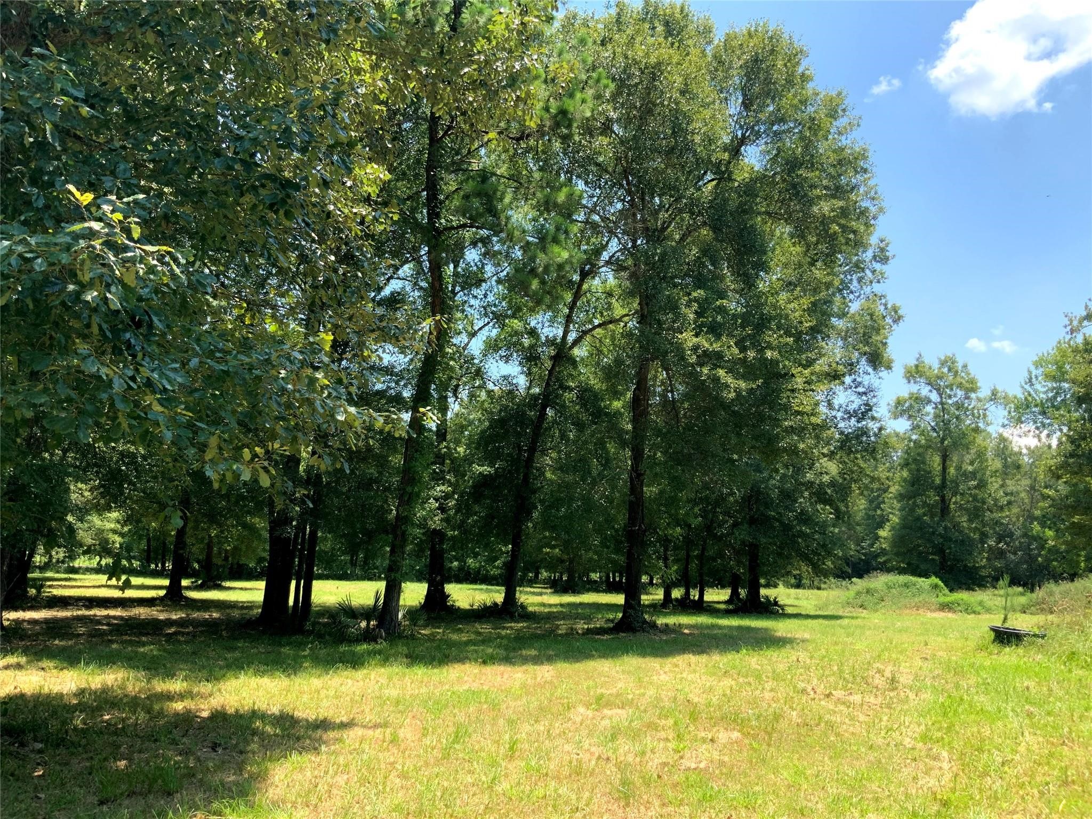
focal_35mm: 29
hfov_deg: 61.7
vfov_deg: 48.2
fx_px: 915
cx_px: 546
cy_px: 410
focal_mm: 3
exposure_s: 1/495
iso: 16
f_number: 1.8
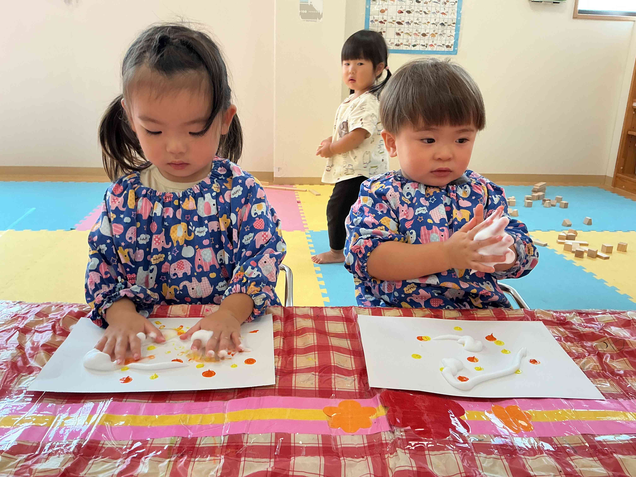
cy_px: 238
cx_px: 318
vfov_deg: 48.2
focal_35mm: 29
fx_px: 533
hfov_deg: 61.7
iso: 40
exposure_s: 1/120
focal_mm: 3
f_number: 1.8
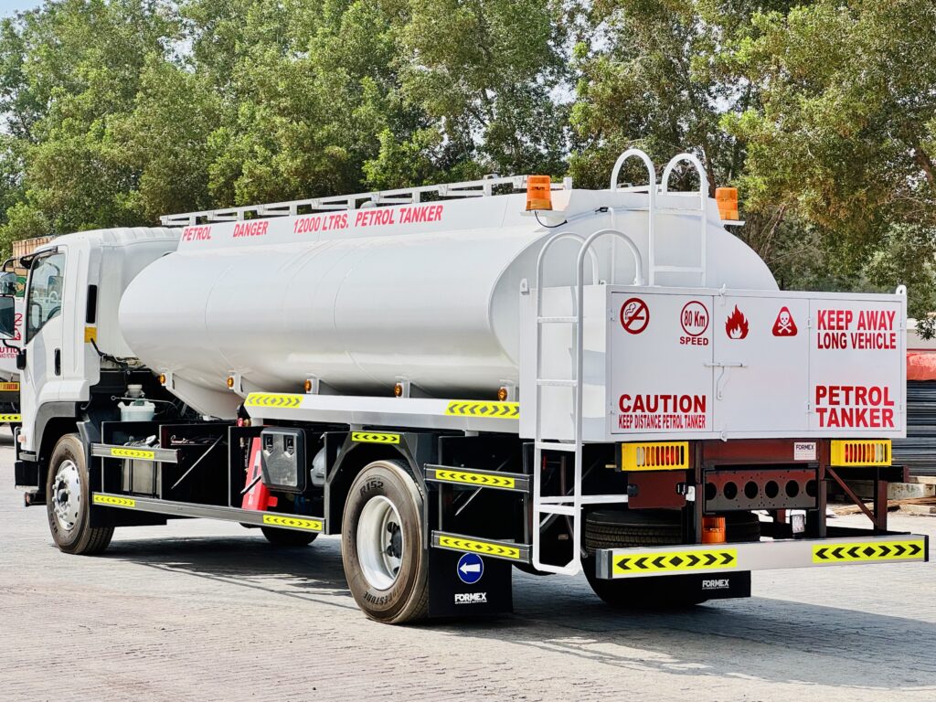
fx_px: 2082
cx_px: 468
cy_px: 351
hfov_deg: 25.3
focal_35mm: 77
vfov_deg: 19.1
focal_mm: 9
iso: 25
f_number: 2.8
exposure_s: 1/1167
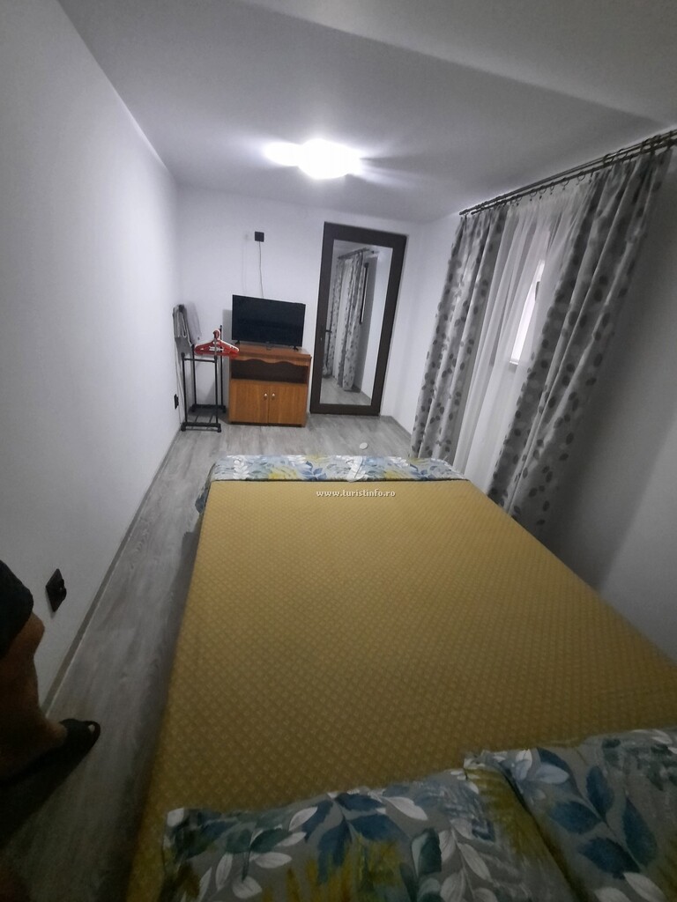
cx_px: 338
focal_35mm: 13
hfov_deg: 89.9
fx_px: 339
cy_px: 451
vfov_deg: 106.2
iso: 800
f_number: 2.2
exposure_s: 1/17
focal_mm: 1.74
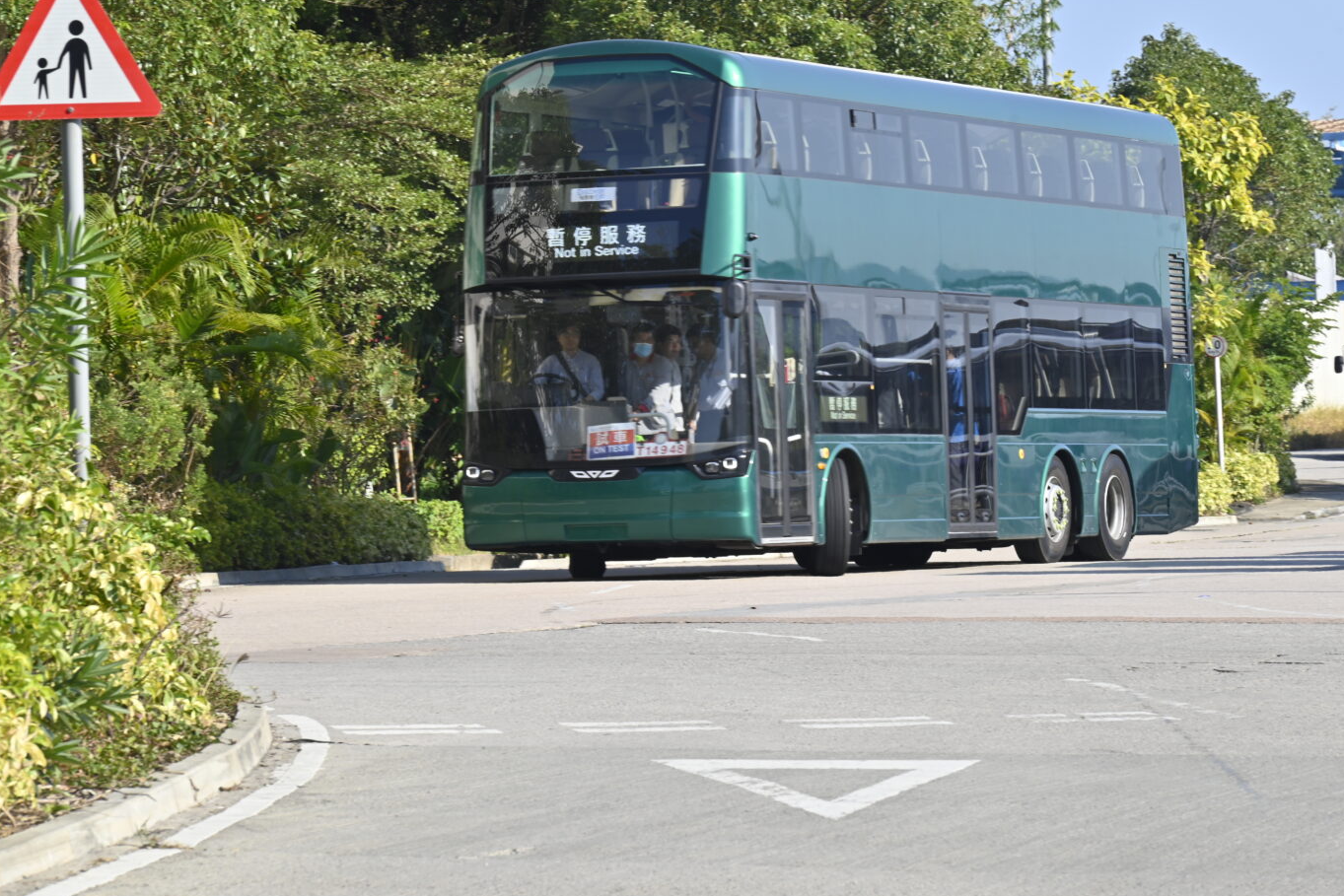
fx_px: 6944
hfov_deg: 11.1
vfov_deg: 7.4
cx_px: 717
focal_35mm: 186
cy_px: 430
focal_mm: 165
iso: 100
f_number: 13
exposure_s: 1/100
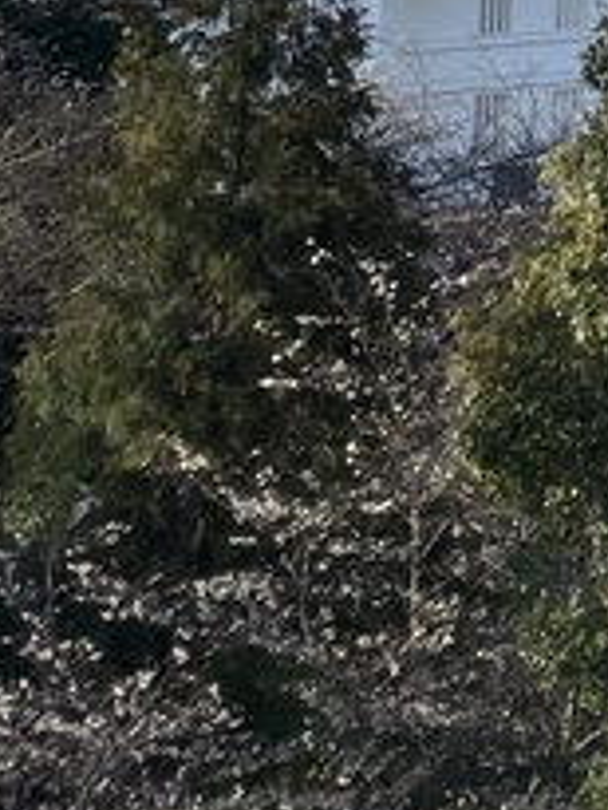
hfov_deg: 9.0
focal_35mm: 164
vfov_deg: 10.8
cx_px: 608
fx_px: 3837
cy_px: -932
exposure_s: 1/1312
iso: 32
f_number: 1.8
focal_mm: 3.99
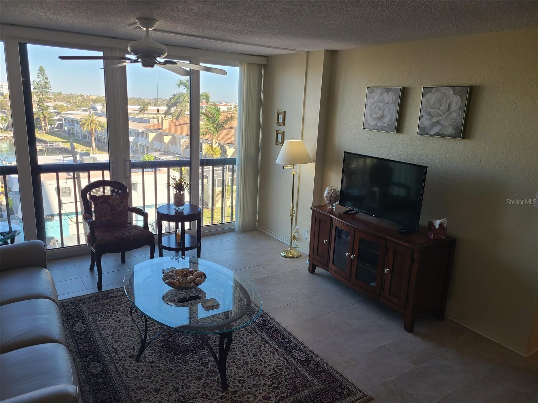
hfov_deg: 67.3
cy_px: 202
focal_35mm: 26
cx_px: 269
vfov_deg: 53.1
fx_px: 404
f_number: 1.8
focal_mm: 5.4
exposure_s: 1/224
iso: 40
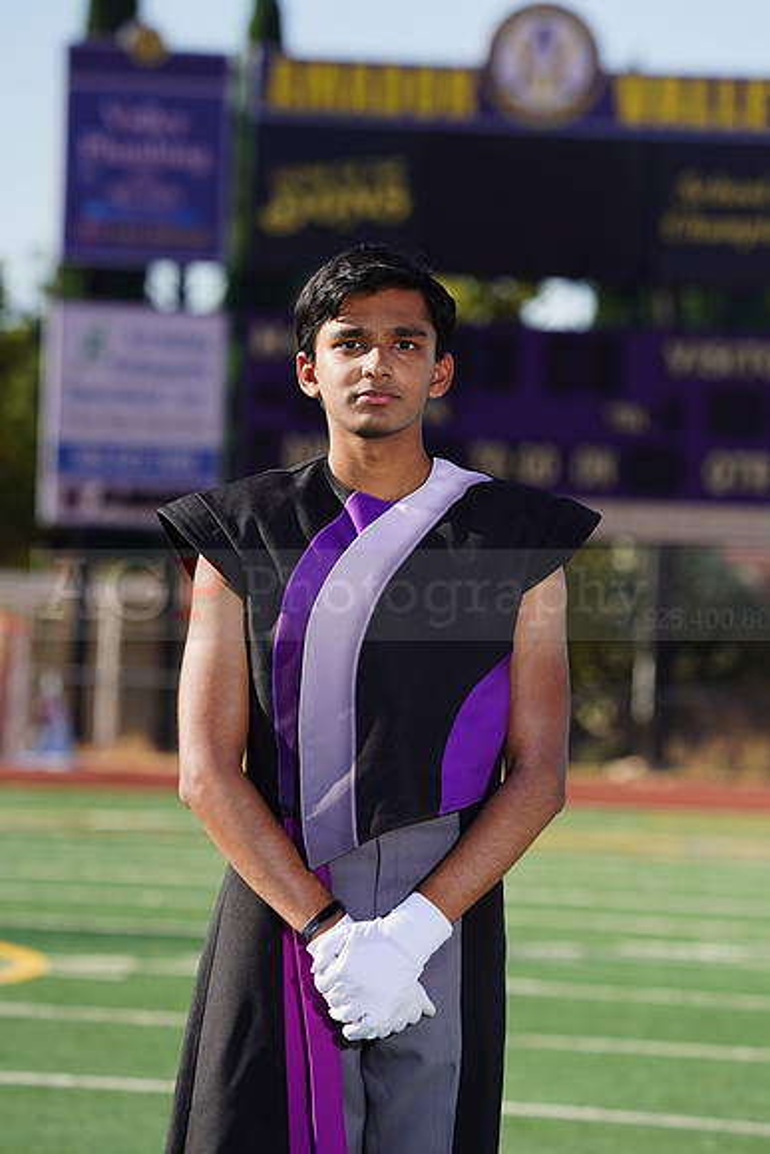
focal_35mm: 271
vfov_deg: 7.6
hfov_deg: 5.1
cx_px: 385
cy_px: 577
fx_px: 8689
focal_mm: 271
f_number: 9
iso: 100
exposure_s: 1/250
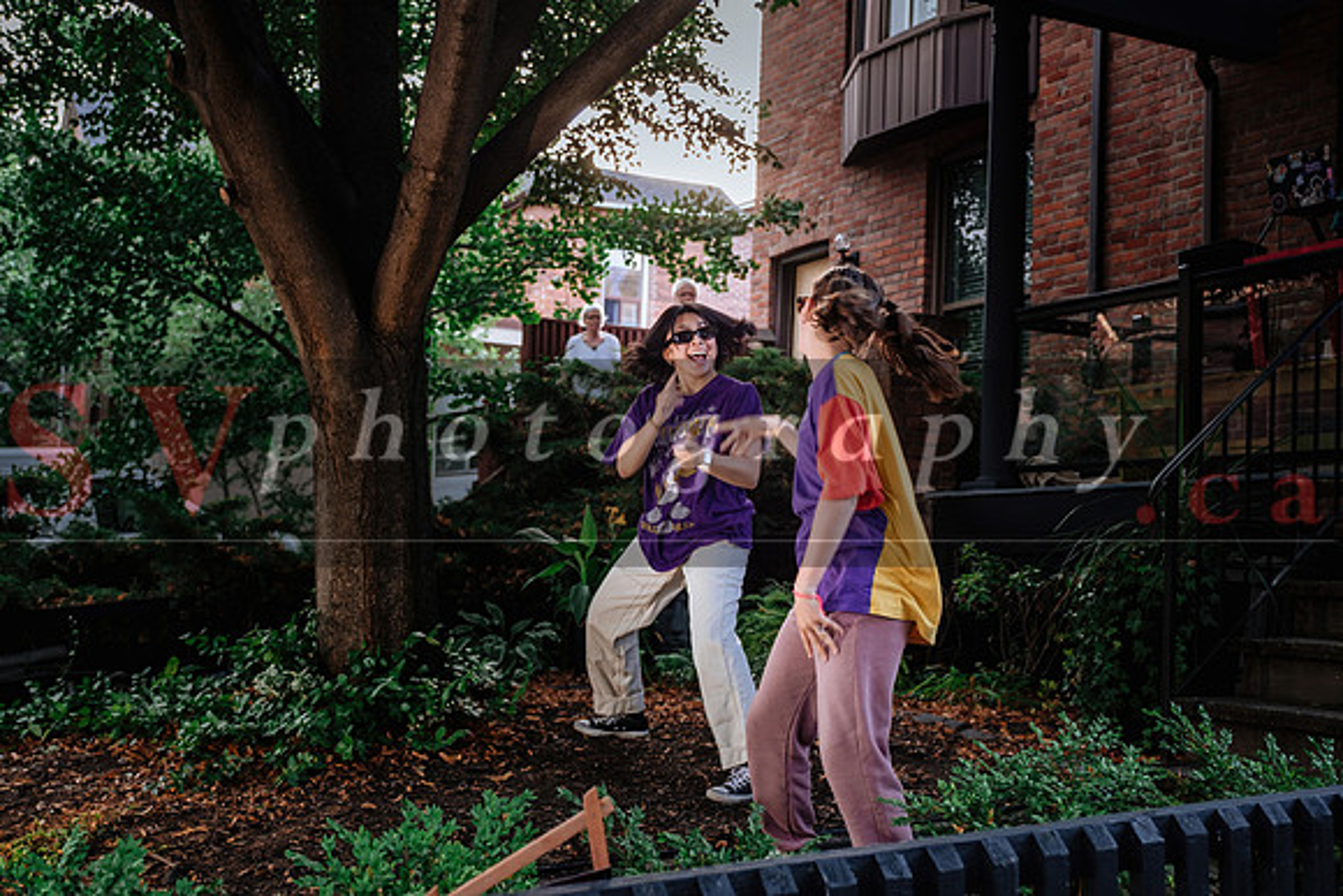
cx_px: 672
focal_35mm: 41
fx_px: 1530
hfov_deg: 47.4
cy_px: 448
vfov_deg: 32.6
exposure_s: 1/125
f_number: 2.8
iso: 400
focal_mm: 27.4
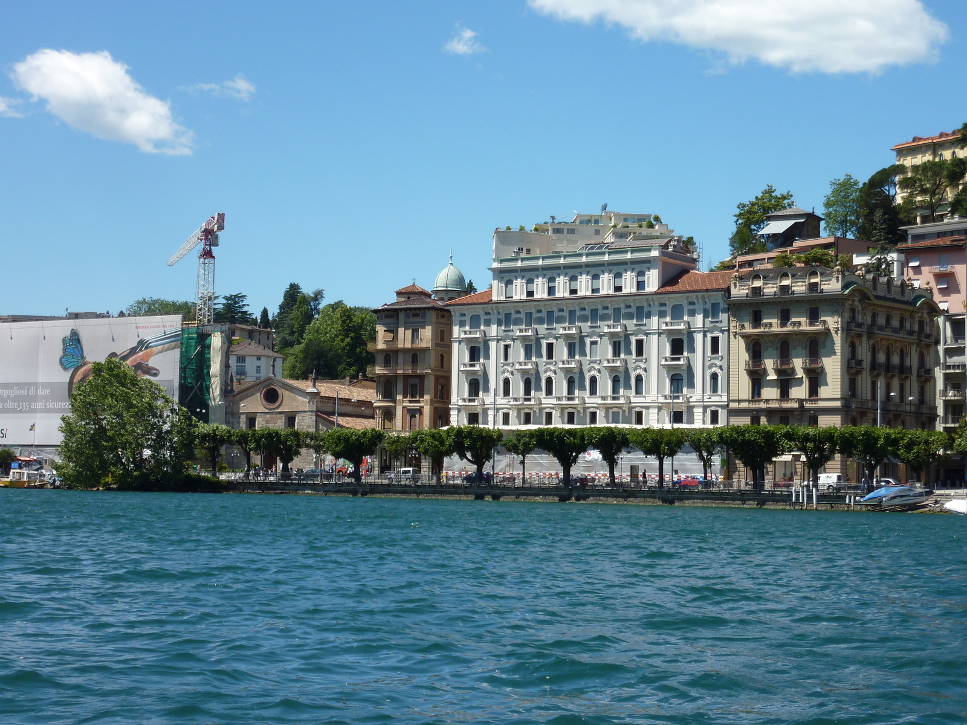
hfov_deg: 30.7
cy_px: 362
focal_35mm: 63
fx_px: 1760
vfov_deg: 23.3
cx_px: 484
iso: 80
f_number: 4.5
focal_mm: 10.3
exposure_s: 1/500
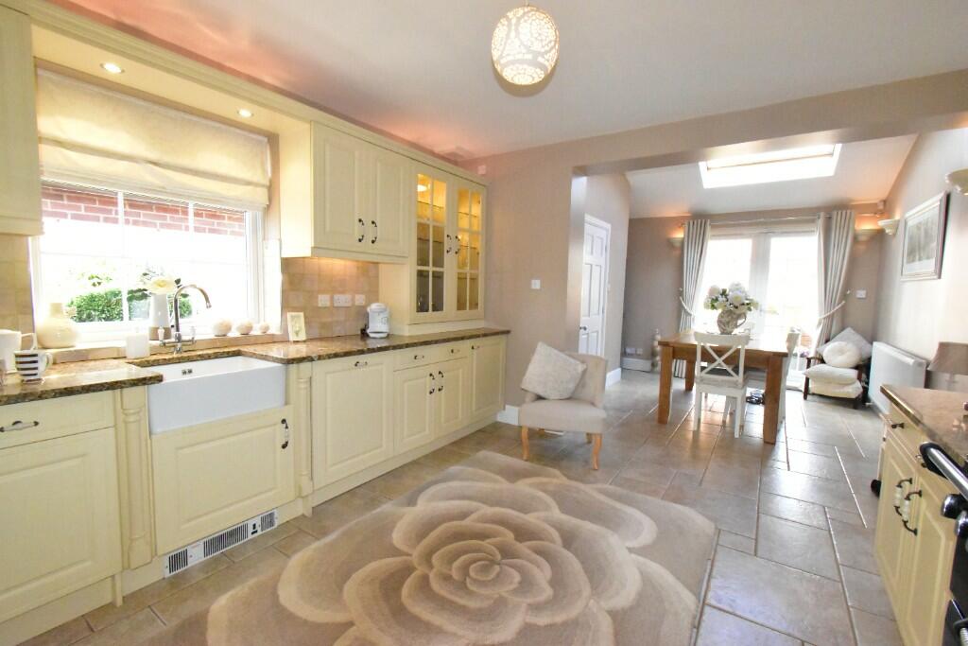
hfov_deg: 100.4
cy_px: 323
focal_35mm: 15
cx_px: 484
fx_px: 403
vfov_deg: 77.3
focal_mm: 10
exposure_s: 1/200
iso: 12800
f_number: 13
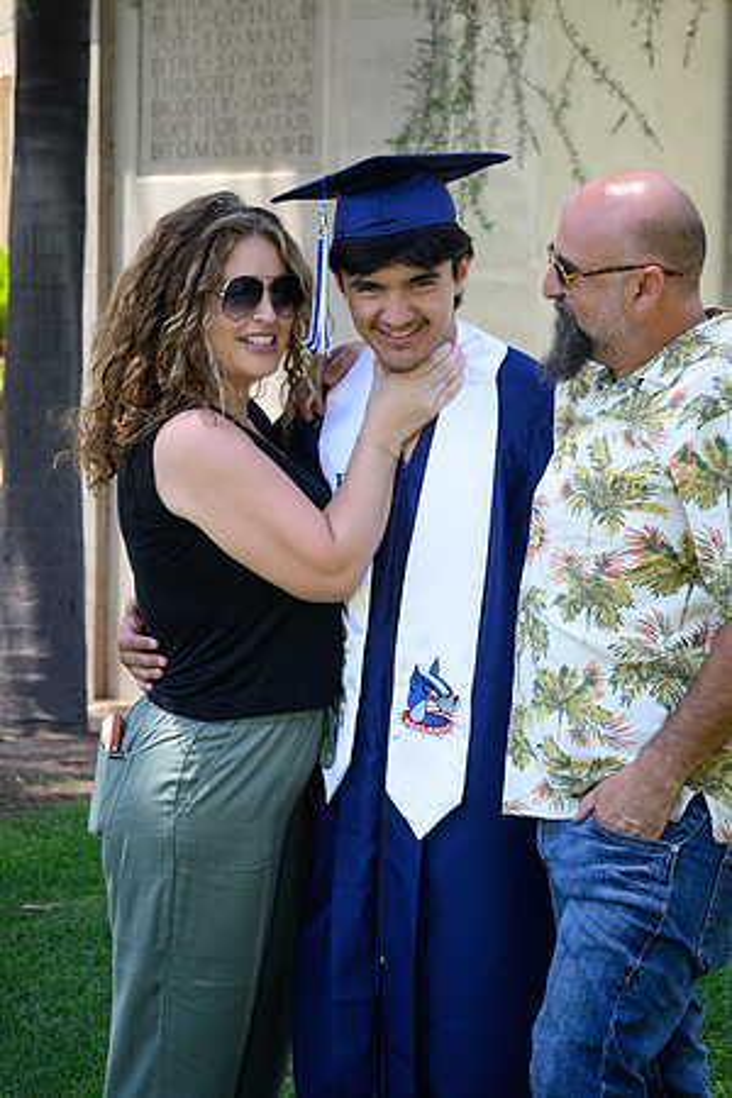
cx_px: 366
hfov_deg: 16.1
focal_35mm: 85
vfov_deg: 23.9
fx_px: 2592
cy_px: 549
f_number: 8
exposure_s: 1/50
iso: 100
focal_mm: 85
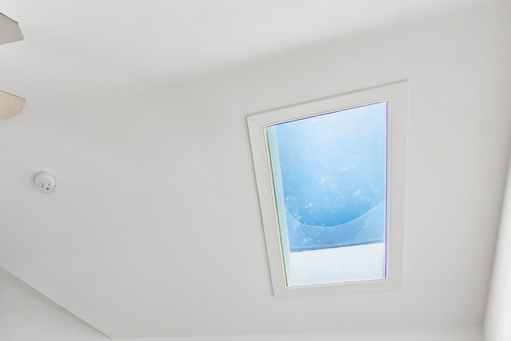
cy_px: 379
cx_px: -64
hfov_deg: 38.4
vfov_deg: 29.3
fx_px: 582
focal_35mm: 41
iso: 320
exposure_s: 1/60
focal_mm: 11
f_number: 8
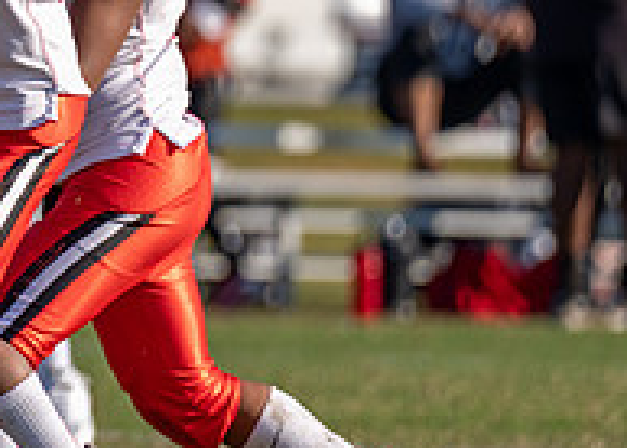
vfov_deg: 1.9
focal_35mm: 760
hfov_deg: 2.6
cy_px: 72
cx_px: -378
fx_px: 13538
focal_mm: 200
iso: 100
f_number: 2.8
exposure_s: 1/1600
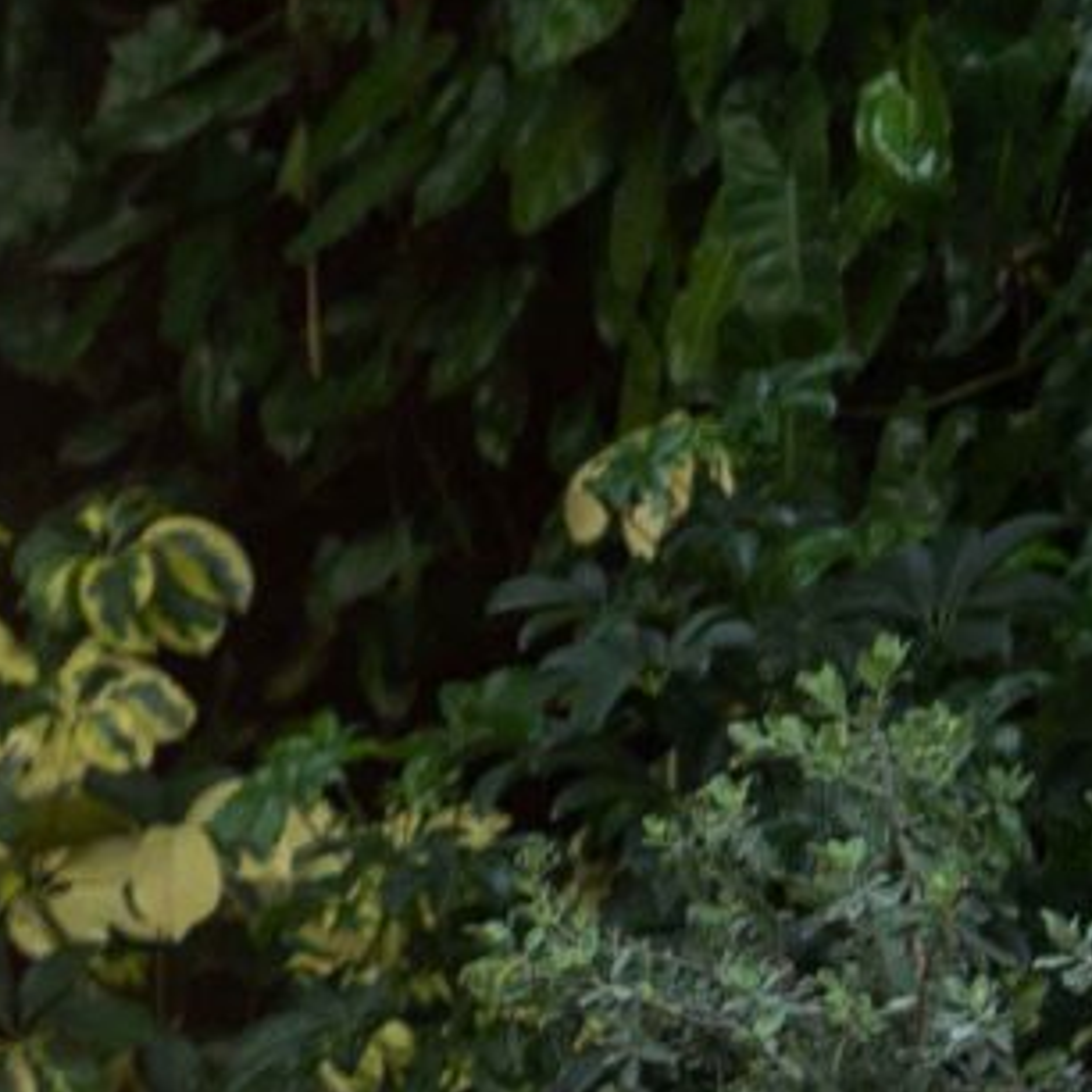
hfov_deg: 3.4
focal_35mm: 498
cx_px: -2841
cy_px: 34
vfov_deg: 3.5
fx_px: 17774
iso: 400
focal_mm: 70
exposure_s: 1/400
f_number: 2.8
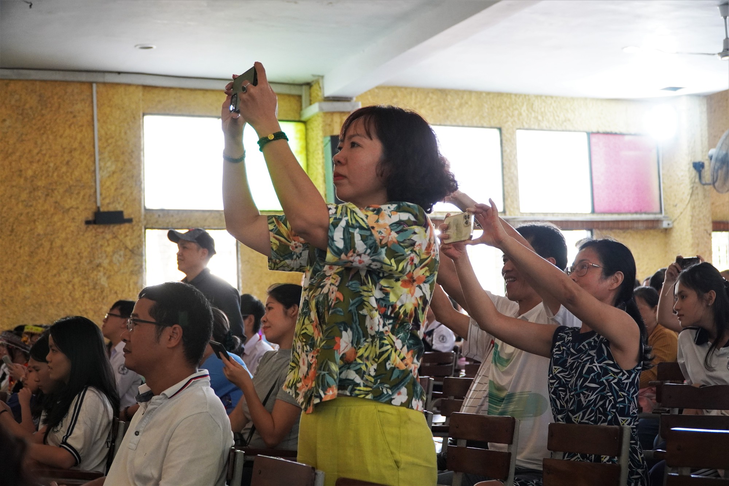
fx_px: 1093
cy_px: 243
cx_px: 364
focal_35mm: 54
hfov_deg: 36.9
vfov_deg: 25.1
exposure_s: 1/160
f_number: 4
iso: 1250
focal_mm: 36
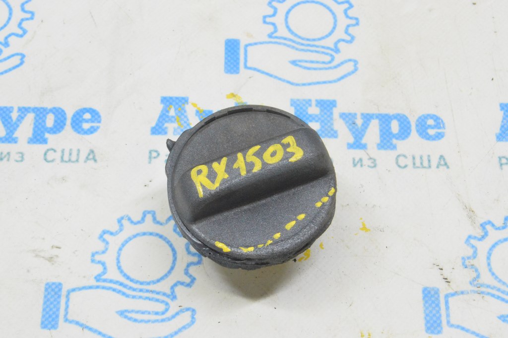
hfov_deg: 24.6
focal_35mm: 82
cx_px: 254
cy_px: 169
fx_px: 1163
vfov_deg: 16.5
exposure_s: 1/15
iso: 6400
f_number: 20
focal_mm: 55
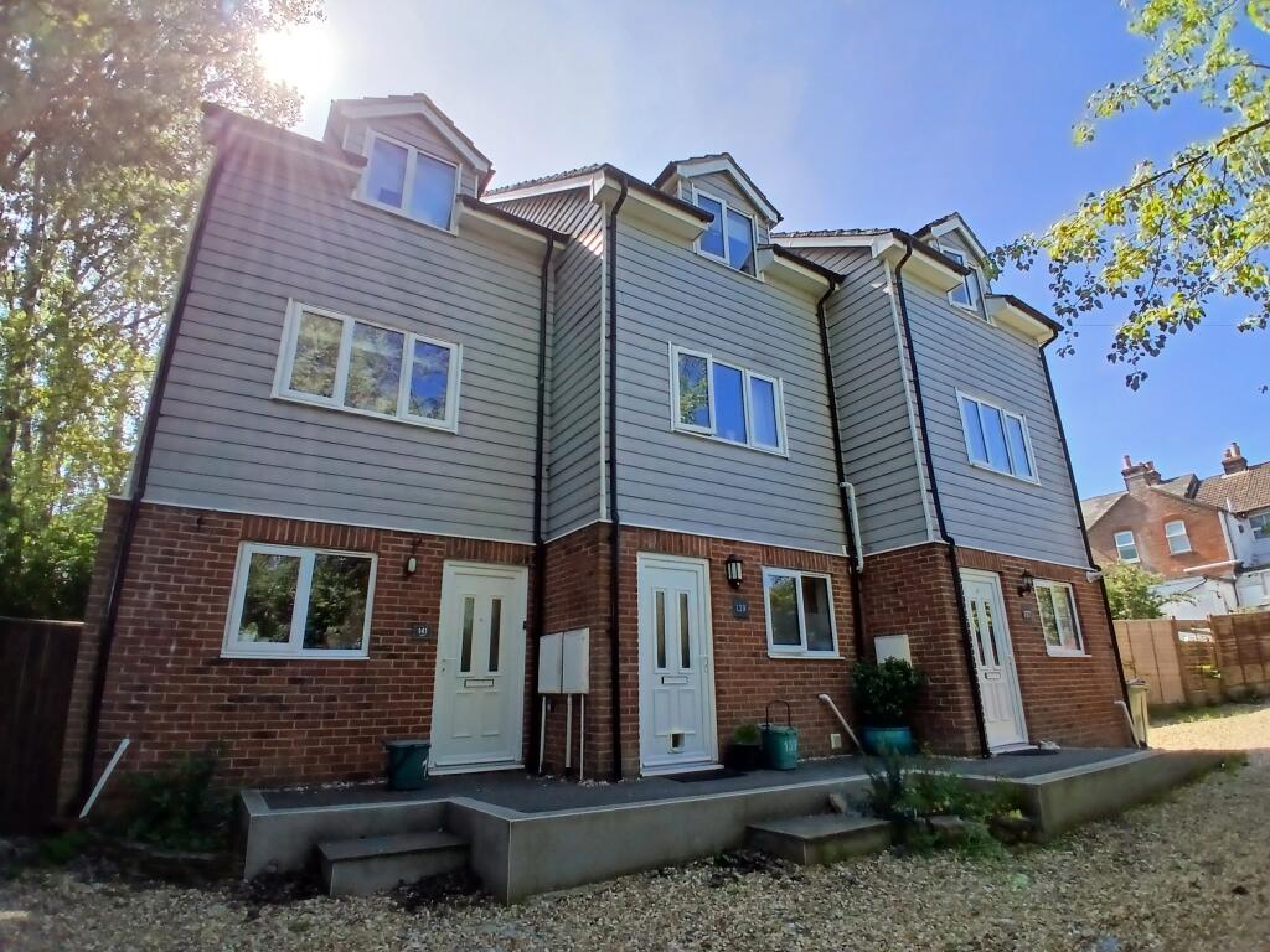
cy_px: 476
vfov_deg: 74.7
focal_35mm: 17
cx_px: 635
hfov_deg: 91.0
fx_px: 624
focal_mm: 1.4
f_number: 2.2
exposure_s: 1/577
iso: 50
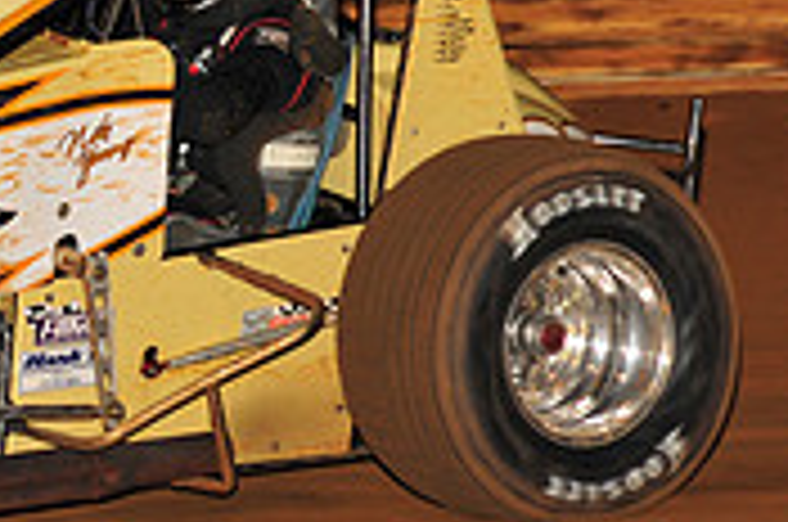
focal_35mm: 515
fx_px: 11252
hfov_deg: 4.0
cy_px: -4
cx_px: -252
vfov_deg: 2.7
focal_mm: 155
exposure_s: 1/320
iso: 1000
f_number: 6.3
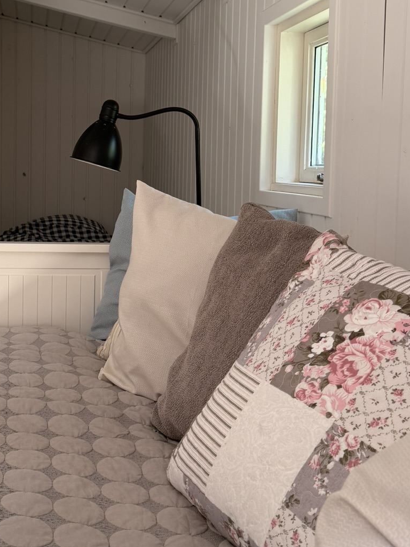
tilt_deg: -4.1
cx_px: 104
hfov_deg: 29.8
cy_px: 221
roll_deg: -1.3
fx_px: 758
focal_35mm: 48
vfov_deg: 39.5
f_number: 1.78
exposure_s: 1/121
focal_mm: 6.76
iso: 100
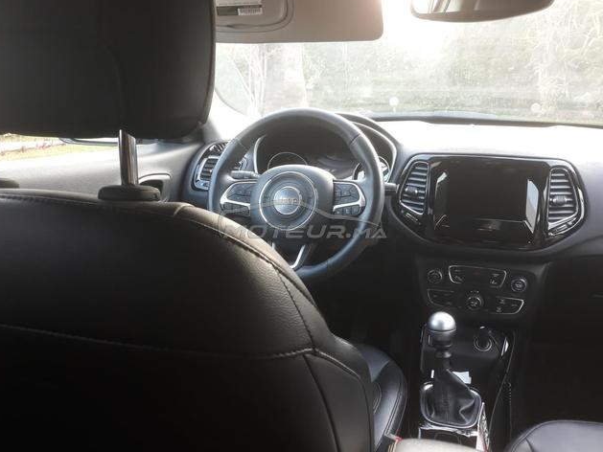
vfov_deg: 49.8
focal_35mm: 28
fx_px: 488
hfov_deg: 63.4
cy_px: 219
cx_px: 302
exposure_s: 1/50
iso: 80
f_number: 1.7
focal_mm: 3.71
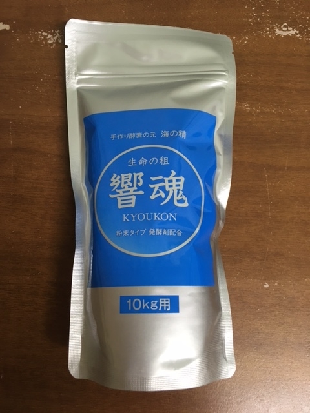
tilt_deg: -83.5
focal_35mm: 29
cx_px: 155
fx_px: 346
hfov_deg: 48.2
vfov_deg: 61.7
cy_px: 206
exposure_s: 1/30
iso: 80
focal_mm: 4.15
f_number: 2.2
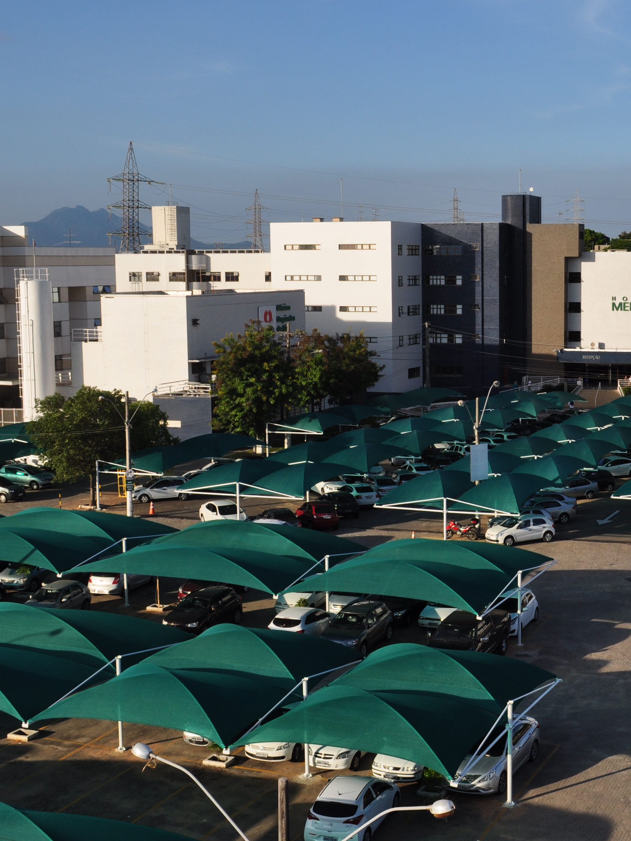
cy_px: 426
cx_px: 505
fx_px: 1288
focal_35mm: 53
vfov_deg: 36.2
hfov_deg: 27.0
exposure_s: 1/250
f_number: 10
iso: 200
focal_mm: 24
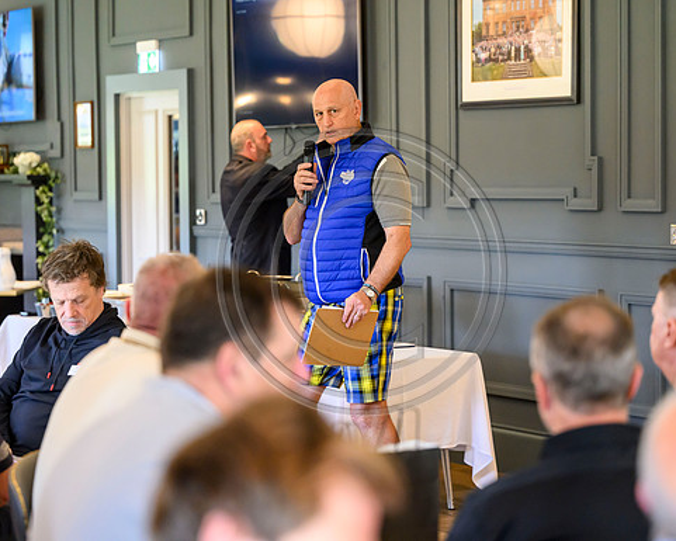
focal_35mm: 103
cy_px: 270
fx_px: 2061
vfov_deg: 15.0
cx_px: 361
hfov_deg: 18.6
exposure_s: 1/320
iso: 5000
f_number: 2.8
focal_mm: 91
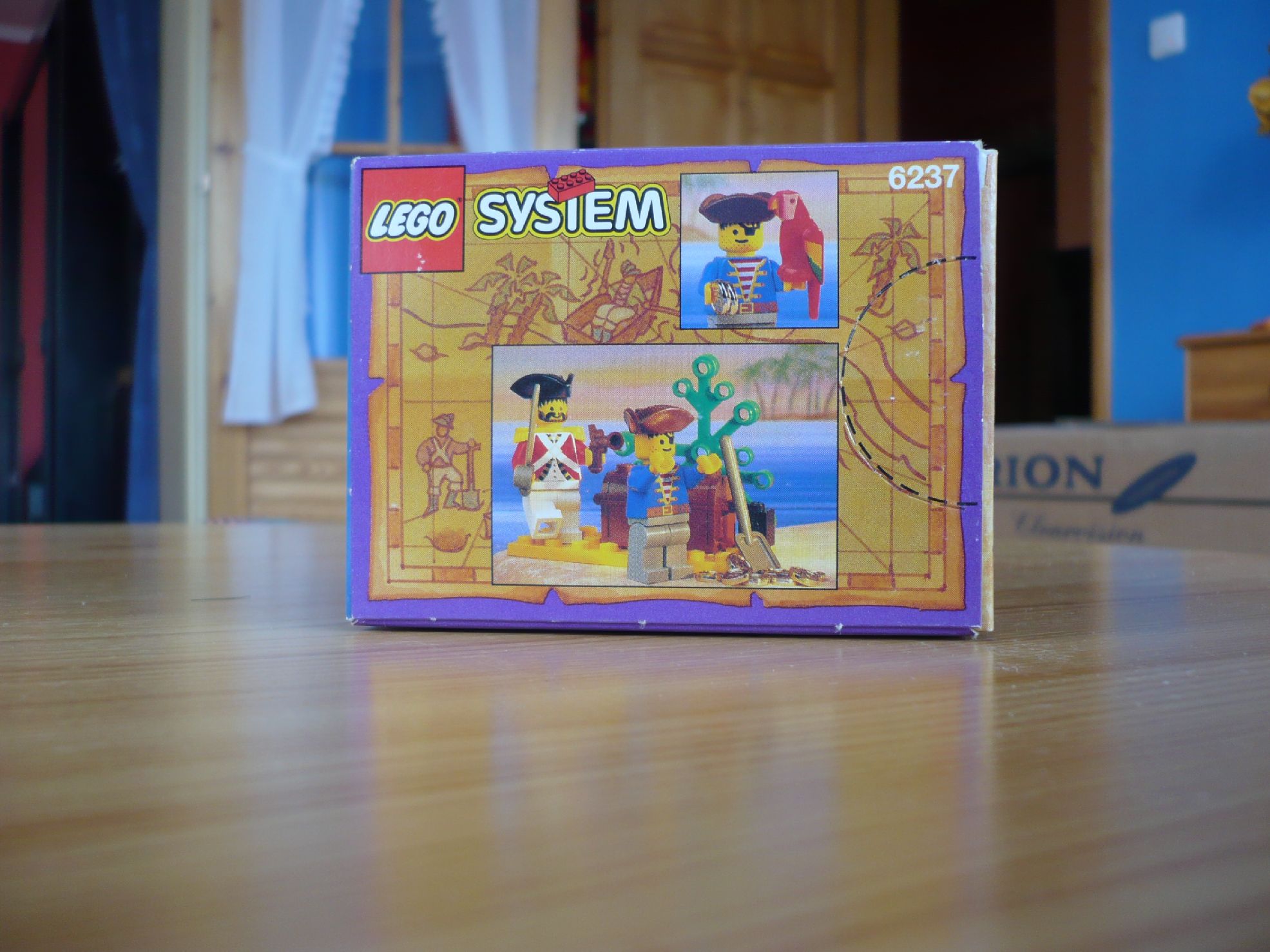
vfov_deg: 40.7
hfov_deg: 52.6
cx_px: 635
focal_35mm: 35
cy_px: 476
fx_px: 1284
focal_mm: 5.8
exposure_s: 1/25
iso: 100
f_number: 2.8
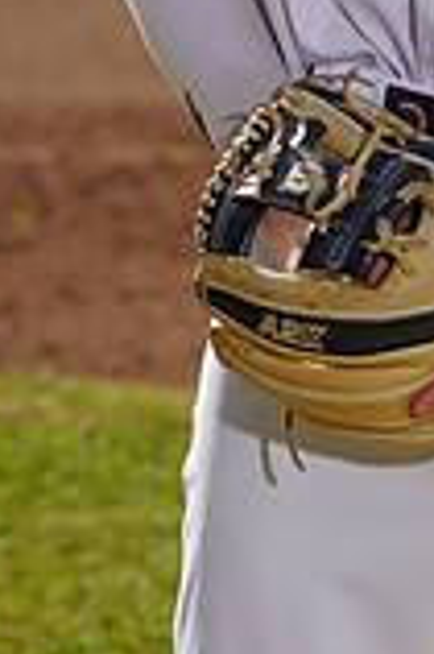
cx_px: 680
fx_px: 12069
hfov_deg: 2.1
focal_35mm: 666
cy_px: -414
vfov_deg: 3.1
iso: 100
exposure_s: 1/250
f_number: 8
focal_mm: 181
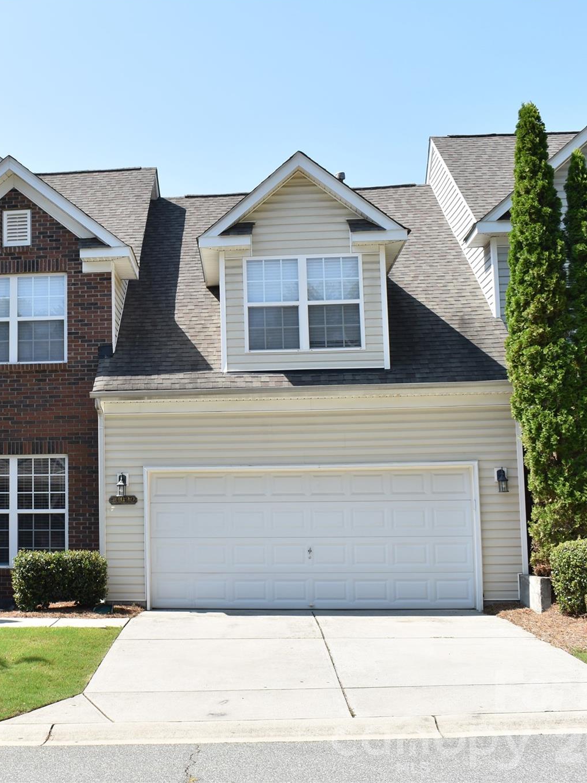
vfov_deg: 39.7
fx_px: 1086
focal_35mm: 48
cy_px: 389
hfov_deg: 29.3
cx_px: 87
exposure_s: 1/250
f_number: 8
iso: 160
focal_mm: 22
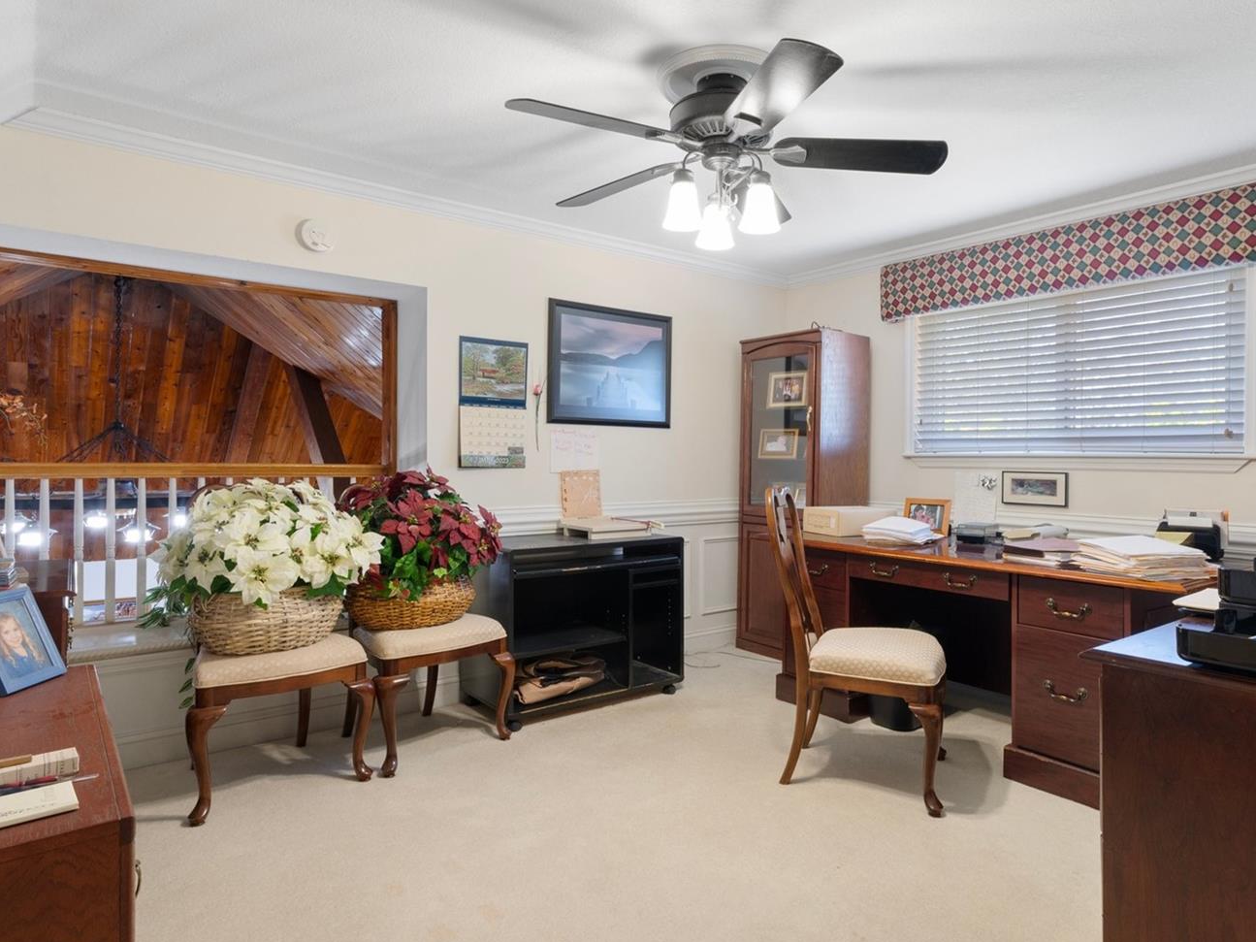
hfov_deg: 82.7
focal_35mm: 20
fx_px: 711
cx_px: 682
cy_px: 455
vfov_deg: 67.0
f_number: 8
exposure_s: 1/2
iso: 250
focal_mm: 11
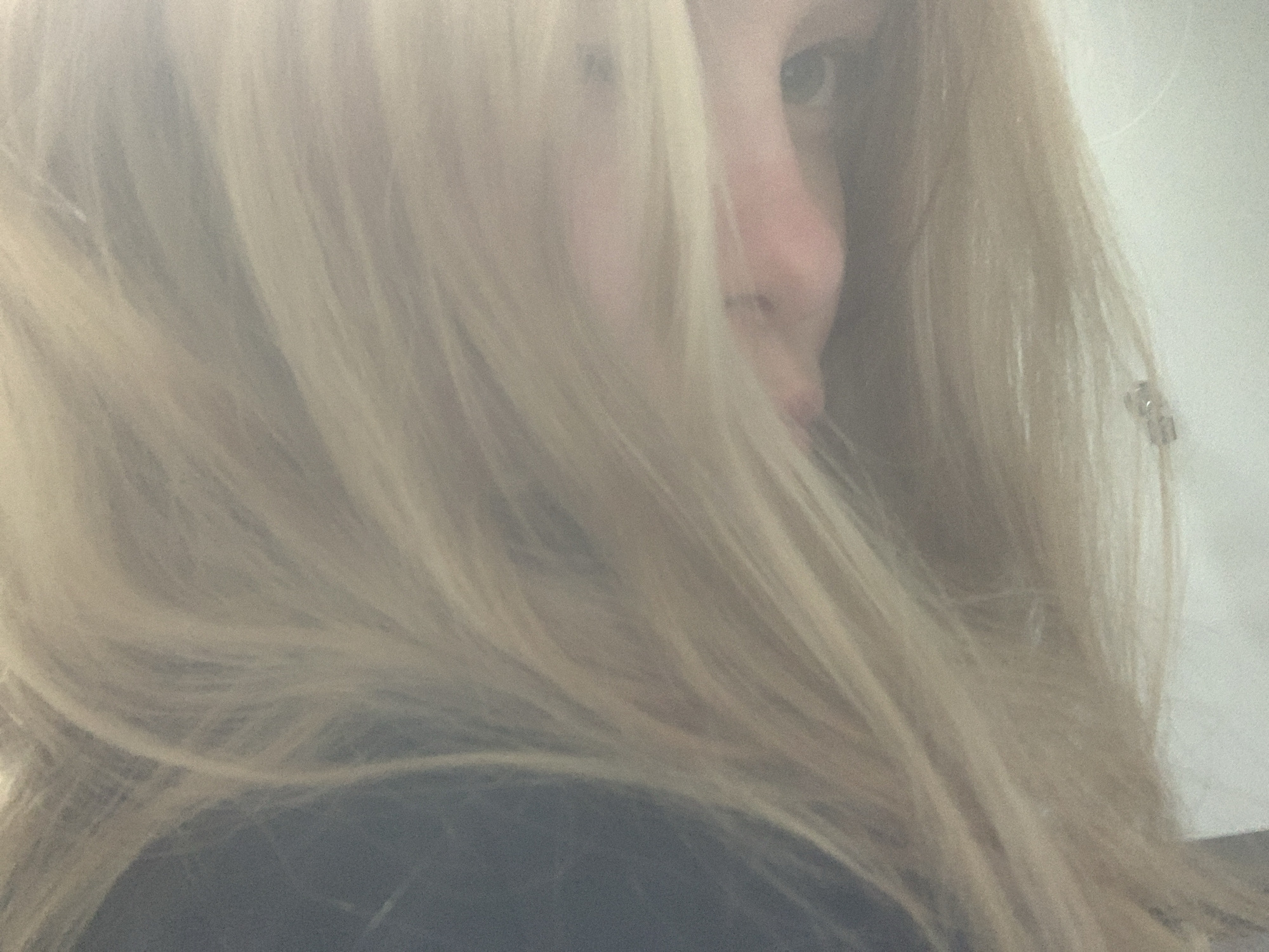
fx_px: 1173
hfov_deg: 56.8
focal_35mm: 32
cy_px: 476
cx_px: 634
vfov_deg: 44.2
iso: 320
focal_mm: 2.87
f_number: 2.2
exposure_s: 1/33
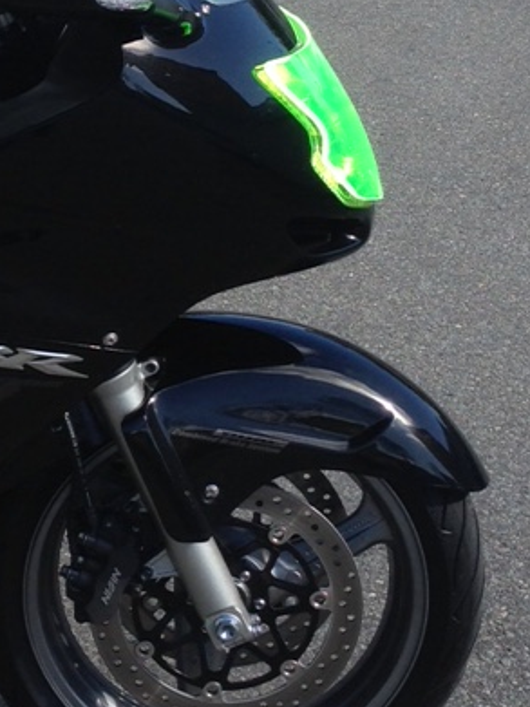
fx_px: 2206
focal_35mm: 108
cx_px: 81
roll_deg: +0.0
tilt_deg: -18.7
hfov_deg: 13.6
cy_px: 170
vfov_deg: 18.1
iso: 50
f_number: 2.4
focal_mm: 4.12
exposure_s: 1/861
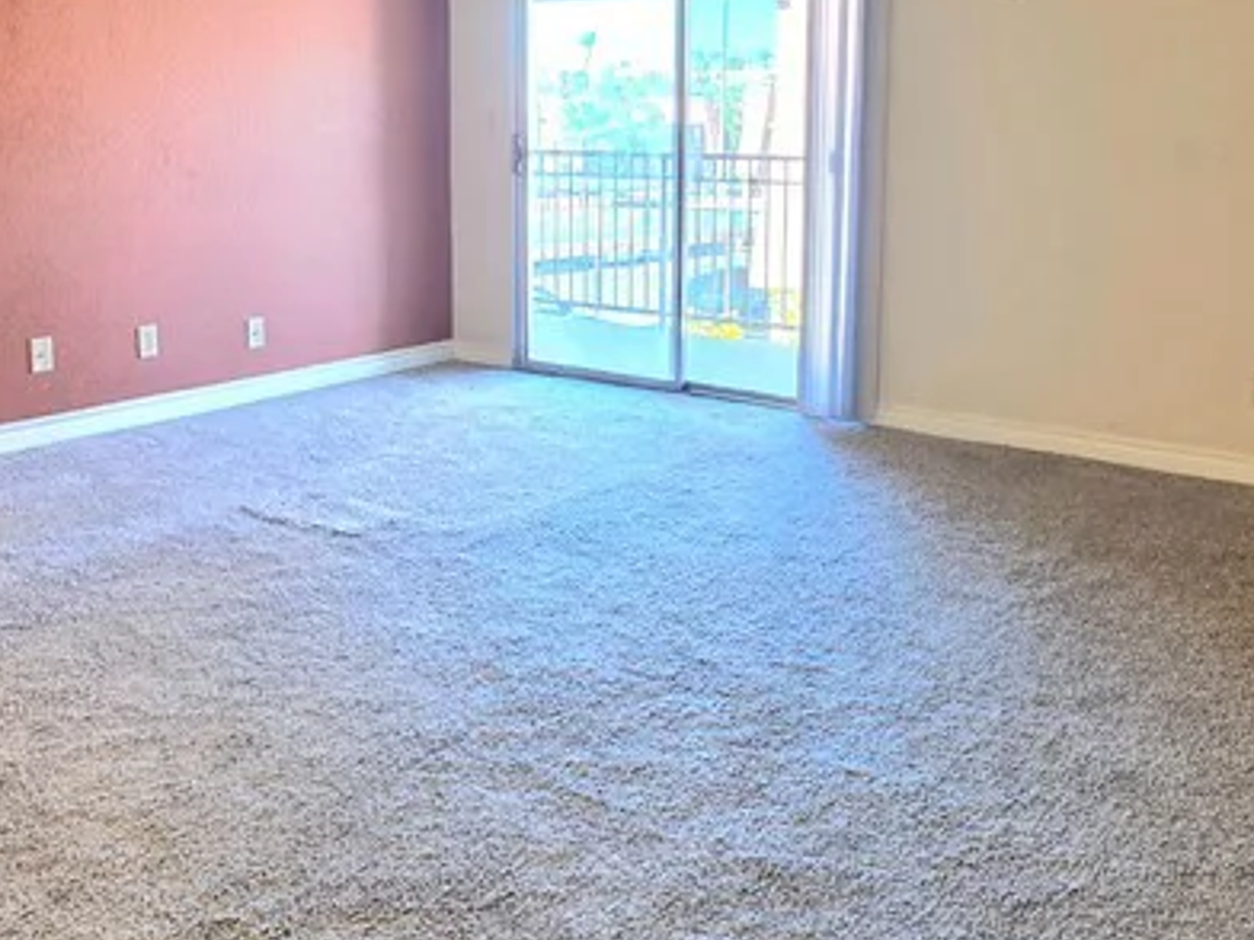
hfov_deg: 54.0
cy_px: 288
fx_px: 1232
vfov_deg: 41.1
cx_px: 640
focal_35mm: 34
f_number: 1.9
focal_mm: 2.2
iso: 250
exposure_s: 1/60.2
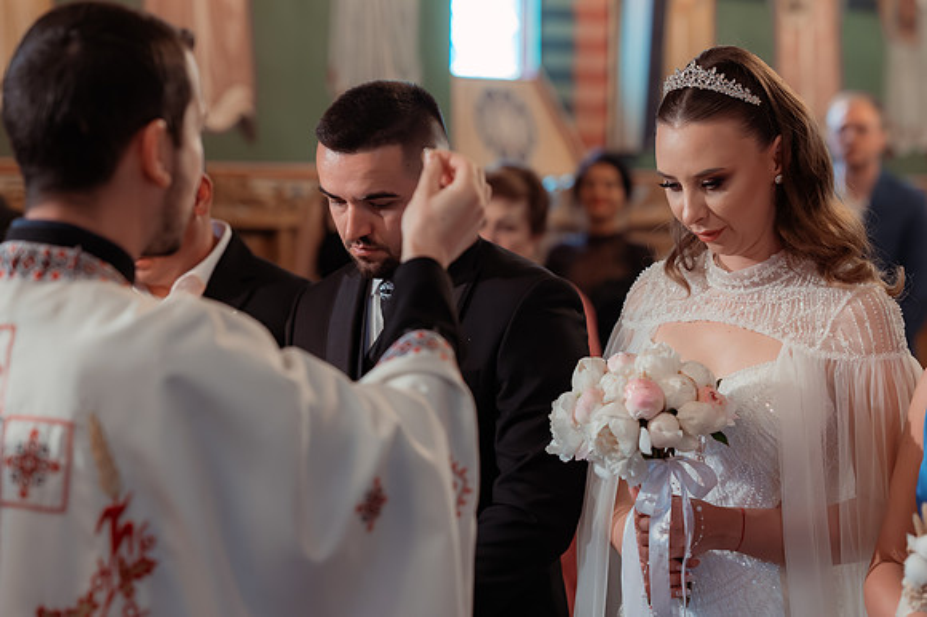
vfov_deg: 14.0
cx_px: 532
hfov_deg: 20.9
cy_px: 274
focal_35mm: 98
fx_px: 2511
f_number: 2.8
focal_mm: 85
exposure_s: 1/250
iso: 3200
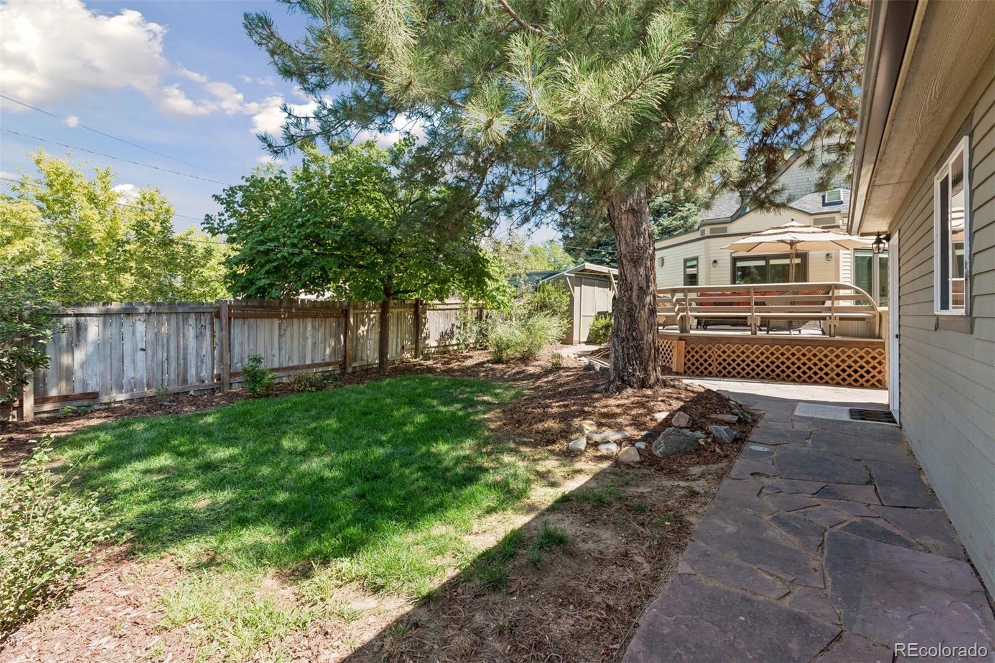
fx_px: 470
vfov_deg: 70.4
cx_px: 498
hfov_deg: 93.3
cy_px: 332
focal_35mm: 17
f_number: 9
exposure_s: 1/200
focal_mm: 17
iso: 400
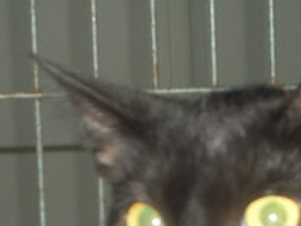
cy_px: 264
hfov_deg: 10.4
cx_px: 251
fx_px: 1652
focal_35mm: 190
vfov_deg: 7.8
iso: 200
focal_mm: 13.5
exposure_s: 1/60
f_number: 5.8
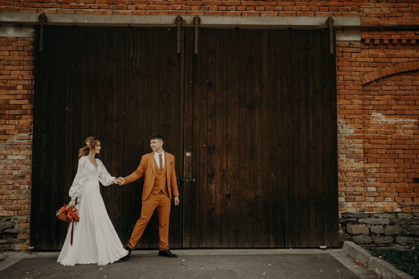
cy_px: 140
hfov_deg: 54.4
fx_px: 407
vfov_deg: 37.8
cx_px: 210
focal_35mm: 35
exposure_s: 1/8000
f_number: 1.8
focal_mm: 35
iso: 6400
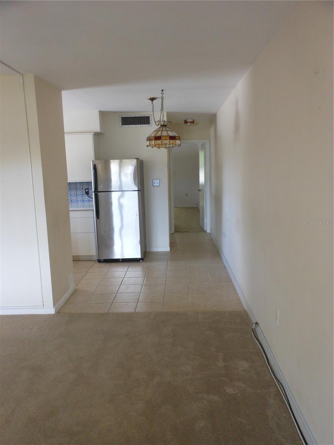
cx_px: 167
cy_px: 222
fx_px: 360
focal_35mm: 28
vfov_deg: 63.4
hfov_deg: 49.7
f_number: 3.7
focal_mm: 5
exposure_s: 1/30
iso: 250
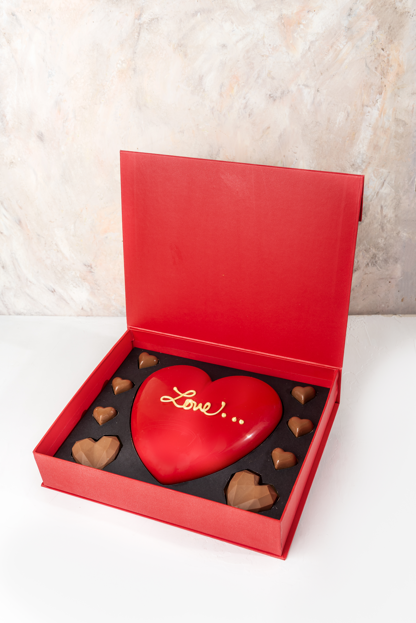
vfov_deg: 50.7
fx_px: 658
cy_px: 312
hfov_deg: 35.1
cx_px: 208
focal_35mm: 38
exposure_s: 1/125
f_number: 8
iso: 100
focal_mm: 38
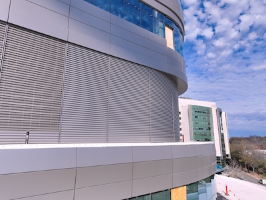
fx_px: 184
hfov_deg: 71.6
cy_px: 100
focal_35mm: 24
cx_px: 133
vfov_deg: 56.8
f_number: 2.8
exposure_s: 1/2500
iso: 100
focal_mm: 12.29
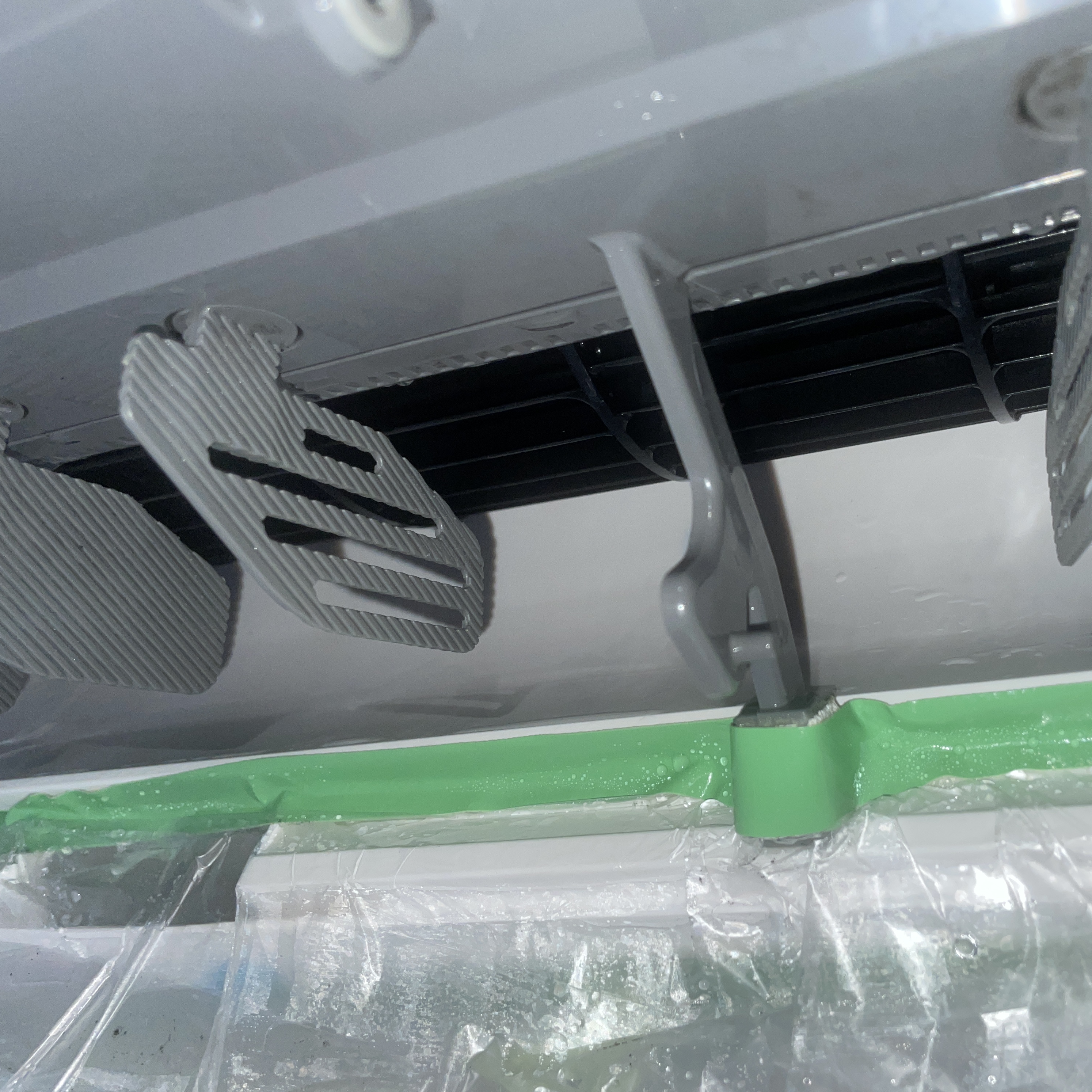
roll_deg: -11.0
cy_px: 543
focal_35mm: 31
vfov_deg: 52.5
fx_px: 1106
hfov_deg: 51.7
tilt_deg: +41.9
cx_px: 711
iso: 64
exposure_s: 1/75
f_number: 1.6
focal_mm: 4.2
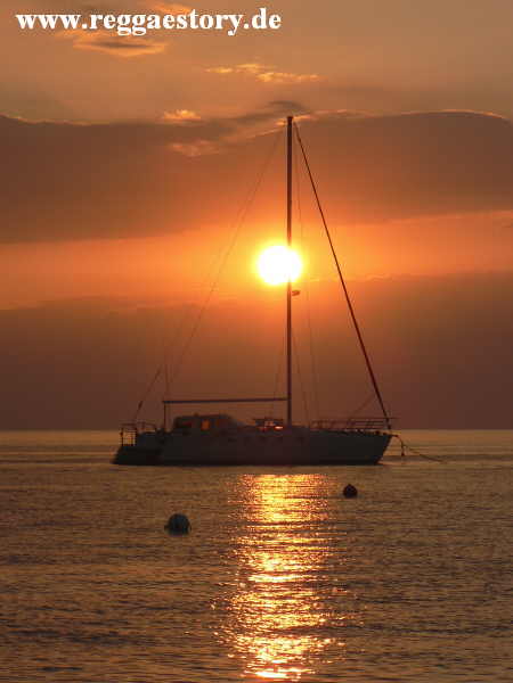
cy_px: 342
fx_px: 4268
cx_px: 256
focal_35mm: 216
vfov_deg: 9.2
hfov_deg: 6.9
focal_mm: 37.1
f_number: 5.6
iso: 64
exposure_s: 1/500
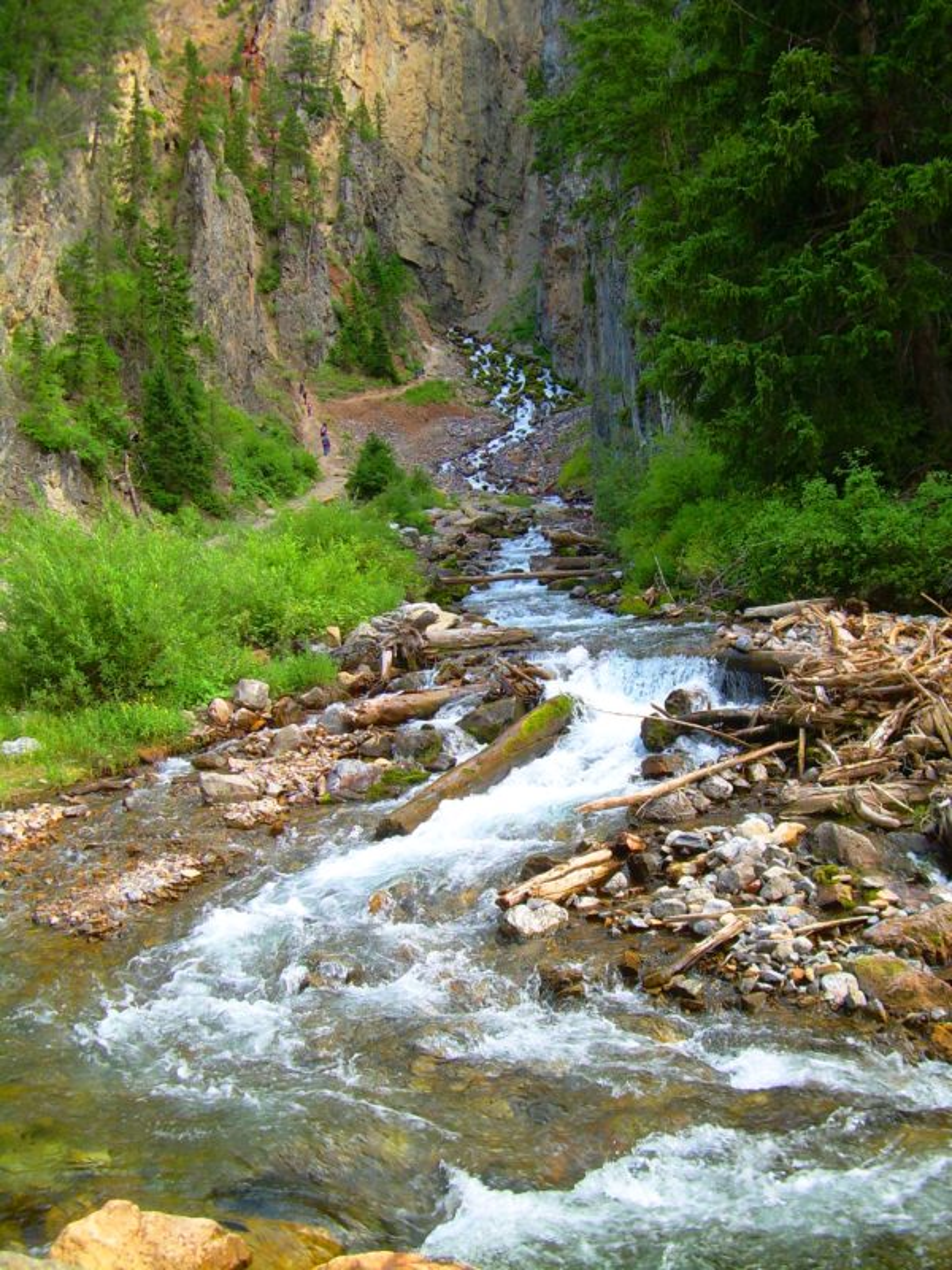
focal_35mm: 38
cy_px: 635
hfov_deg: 37.7
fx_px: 1393
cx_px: 476
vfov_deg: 49.0
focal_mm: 6.3
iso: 50
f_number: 2.8
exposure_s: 1/115
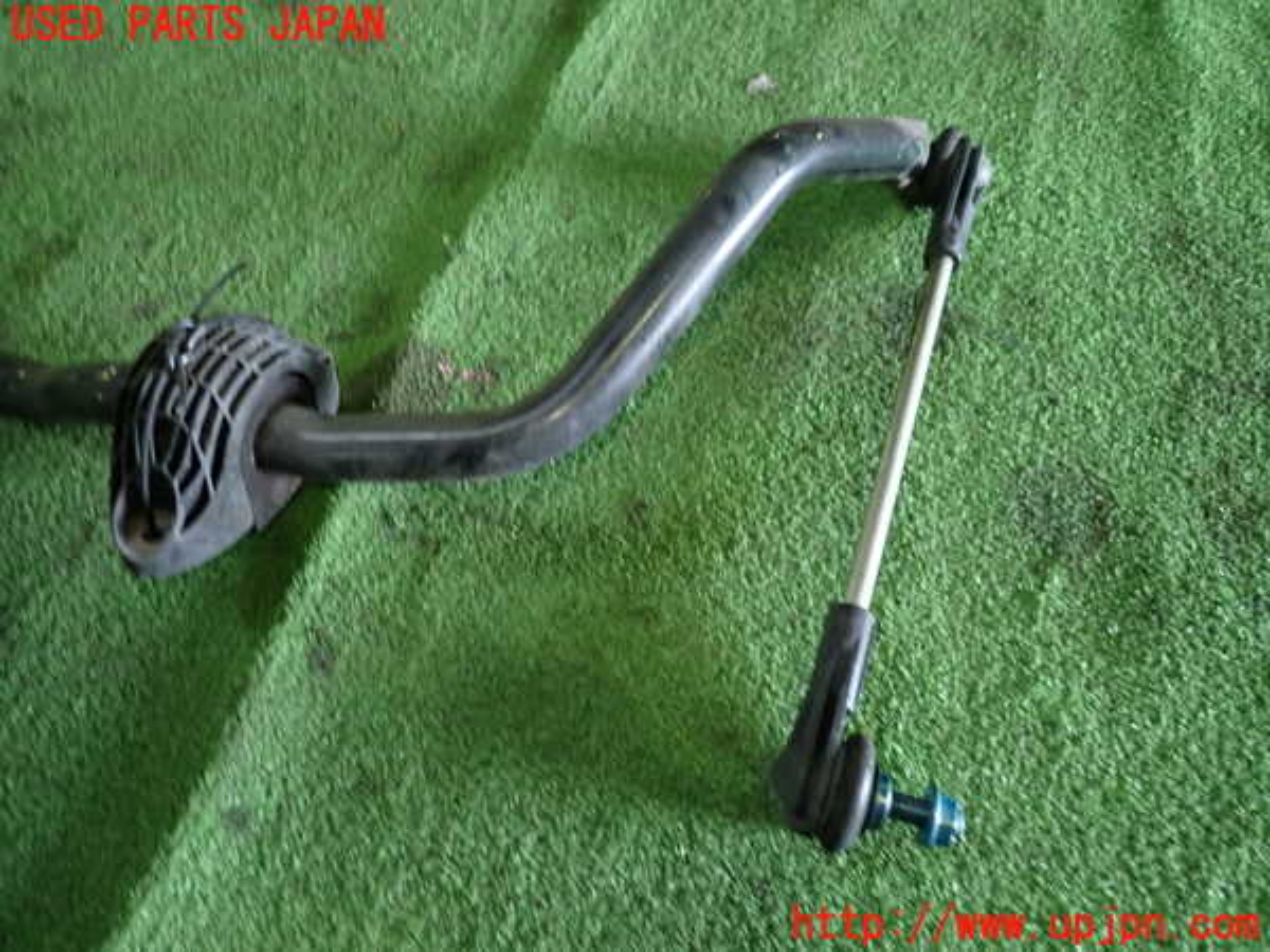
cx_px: 635
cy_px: 476
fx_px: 917
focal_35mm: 25
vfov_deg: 54.9
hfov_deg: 69.4
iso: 200
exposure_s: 1/30
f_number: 2
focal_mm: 4.5
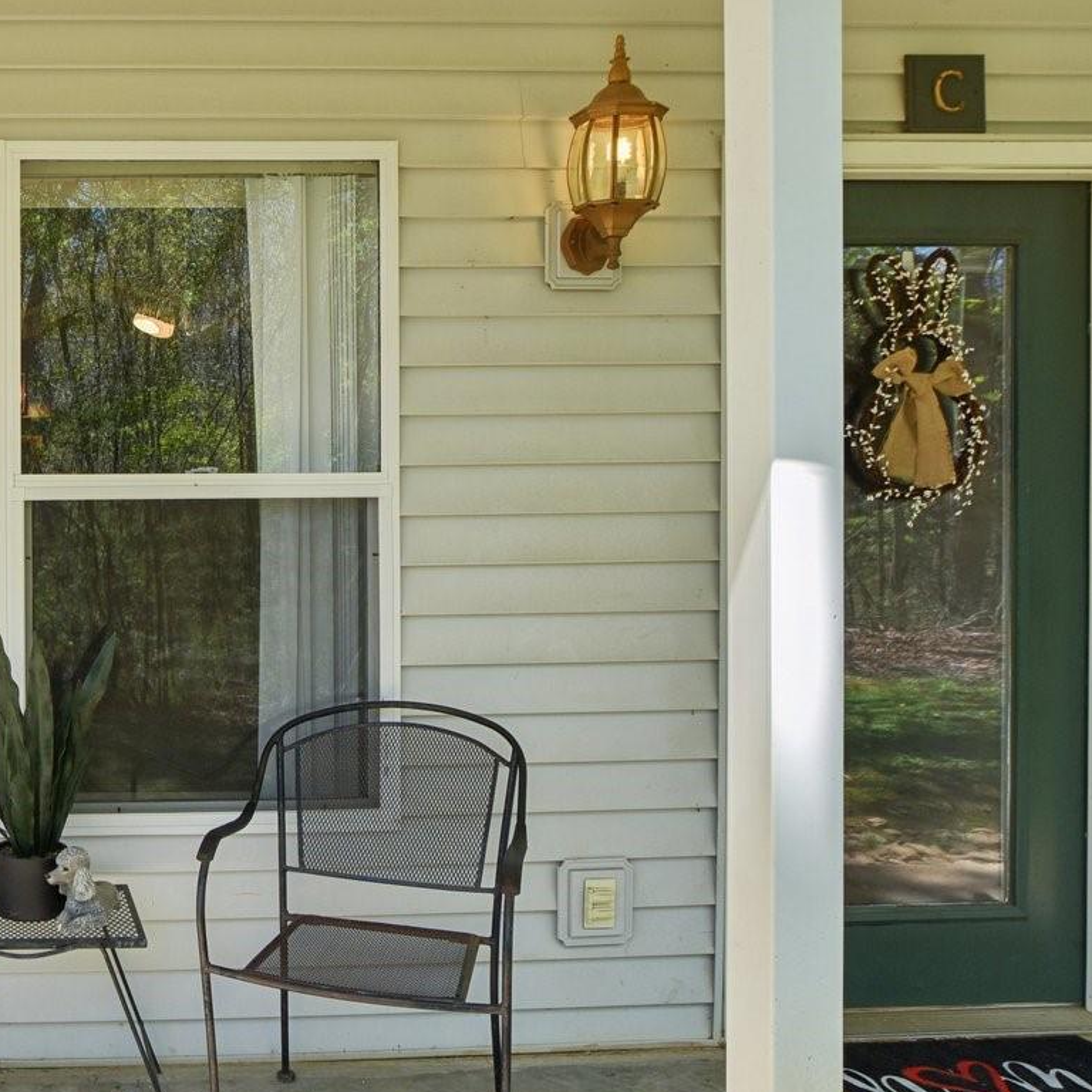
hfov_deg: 41.7
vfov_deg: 48.4
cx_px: -14
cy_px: 513
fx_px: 1213
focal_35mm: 34
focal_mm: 15
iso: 100
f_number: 11
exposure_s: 1/50
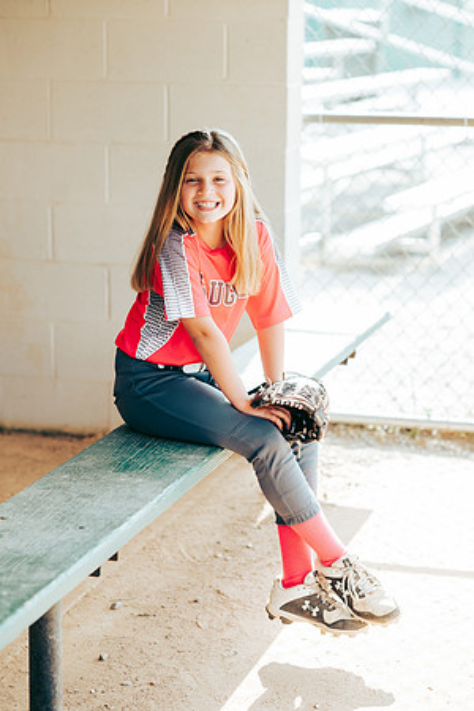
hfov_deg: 16.1
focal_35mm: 85
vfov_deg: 23.9
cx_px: 237
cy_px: 356
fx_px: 1679
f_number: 2.8
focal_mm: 85
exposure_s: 1/320
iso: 160
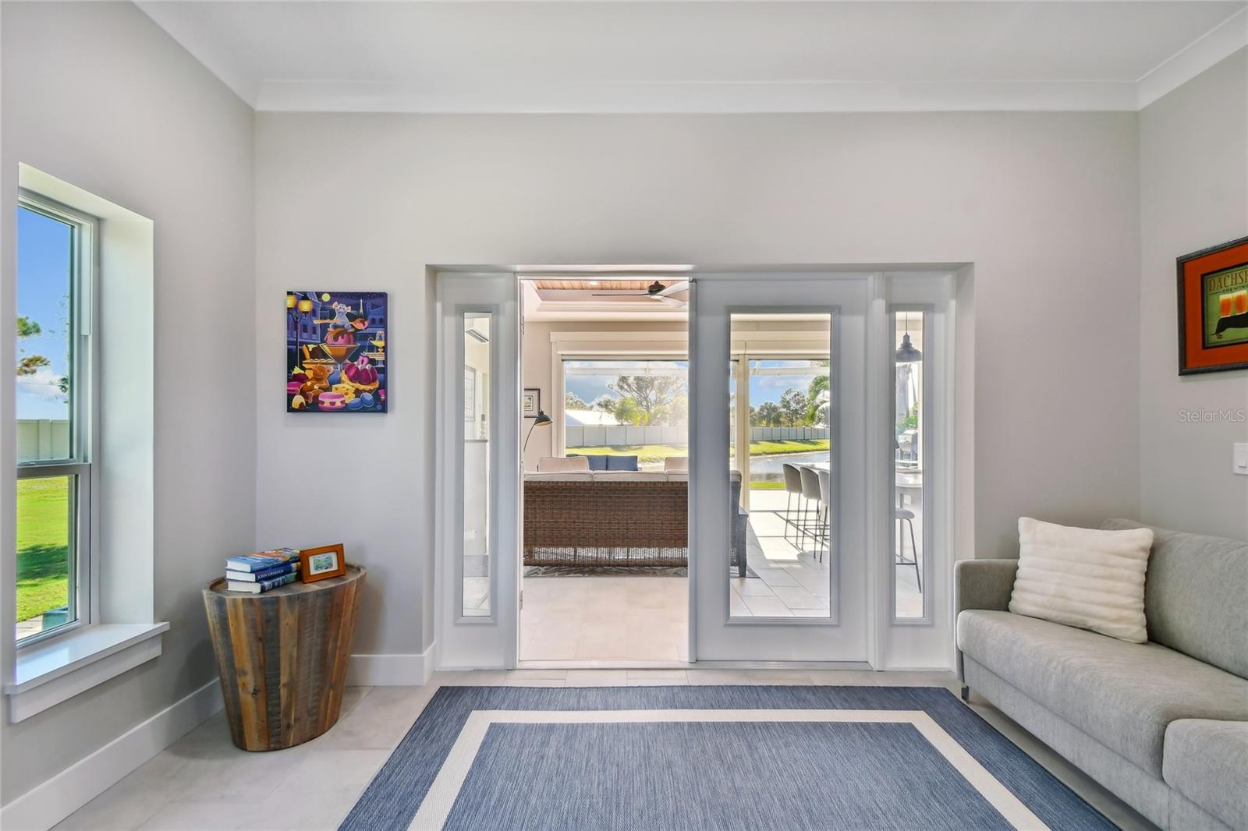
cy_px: 416
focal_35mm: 15
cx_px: 624
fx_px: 520
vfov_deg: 77.3
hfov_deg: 100.4
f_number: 7.1
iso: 100
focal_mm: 10
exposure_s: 1/100
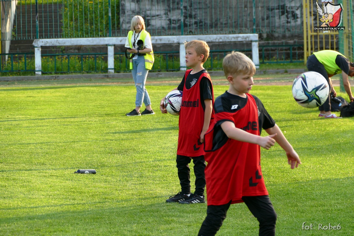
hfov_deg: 9.3
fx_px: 2173
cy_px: 118
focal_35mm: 221
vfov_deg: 6.2
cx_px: 177
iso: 160
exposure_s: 1/250
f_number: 4
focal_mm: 80.51
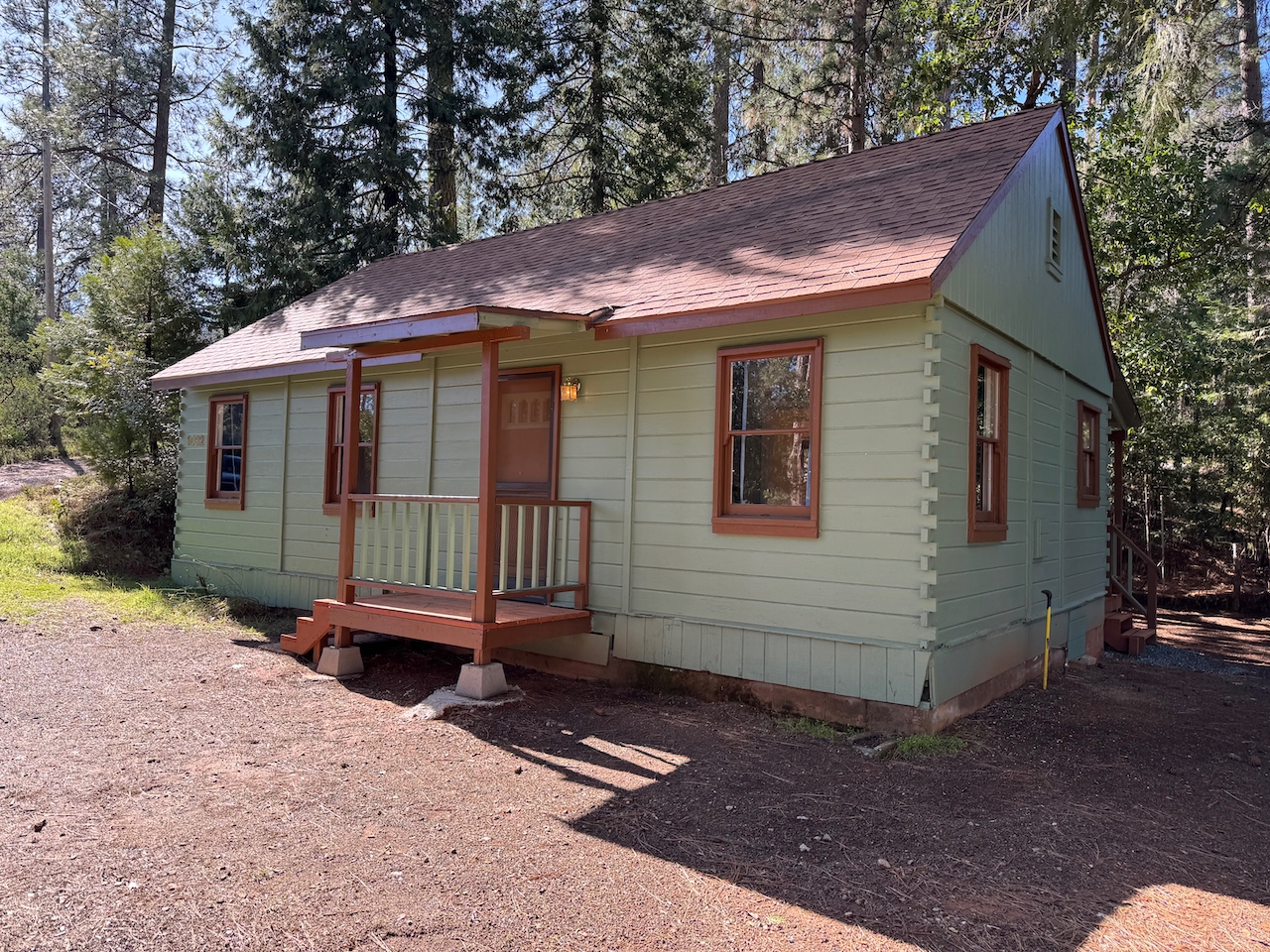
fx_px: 881
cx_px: 635
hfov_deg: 71.6
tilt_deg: +2.3
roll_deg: -2.1
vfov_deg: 56.8
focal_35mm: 24
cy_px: 476
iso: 80
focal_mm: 6.76
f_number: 1.78
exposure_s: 1/422
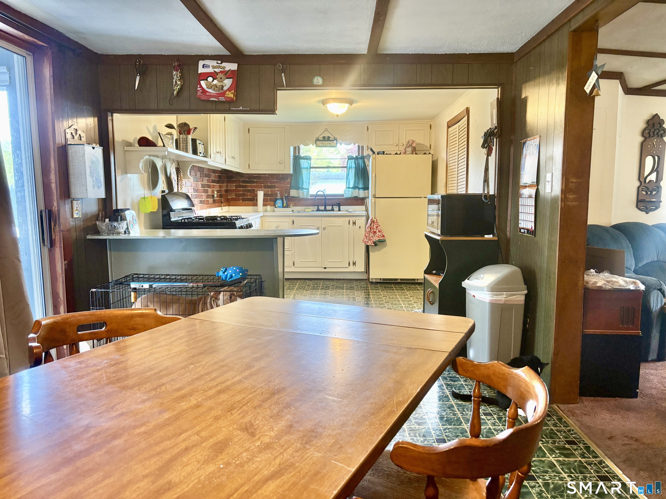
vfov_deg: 53.1
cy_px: 250
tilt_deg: -6.4
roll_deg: +0.5
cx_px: 333
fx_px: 500
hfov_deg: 67.3
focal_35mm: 26
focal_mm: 5.96
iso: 160
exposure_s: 1/60
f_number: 1.6
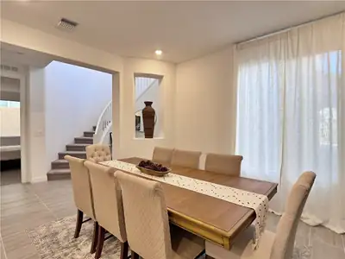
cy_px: 130
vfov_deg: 56.8
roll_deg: +1.8
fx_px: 239
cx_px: 172
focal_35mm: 24
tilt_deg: -0.9
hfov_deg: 71.6
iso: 160
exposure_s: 1/120
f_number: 1.78
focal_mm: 6.76
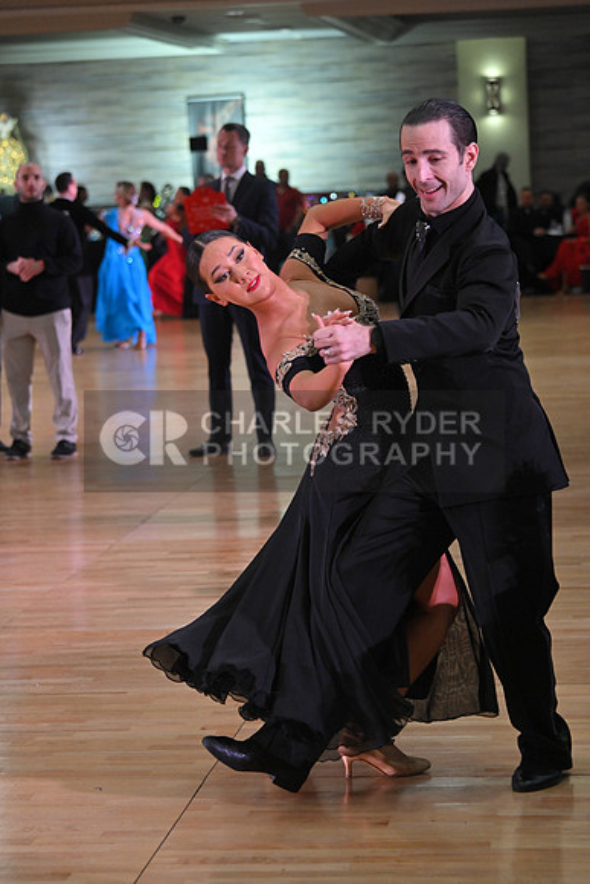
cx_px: 295
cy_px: 442
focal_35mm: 105
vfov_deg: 19.5
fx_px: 2580
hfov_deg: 13.0
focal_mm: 105
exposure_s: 1/320
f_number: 5
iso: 2500
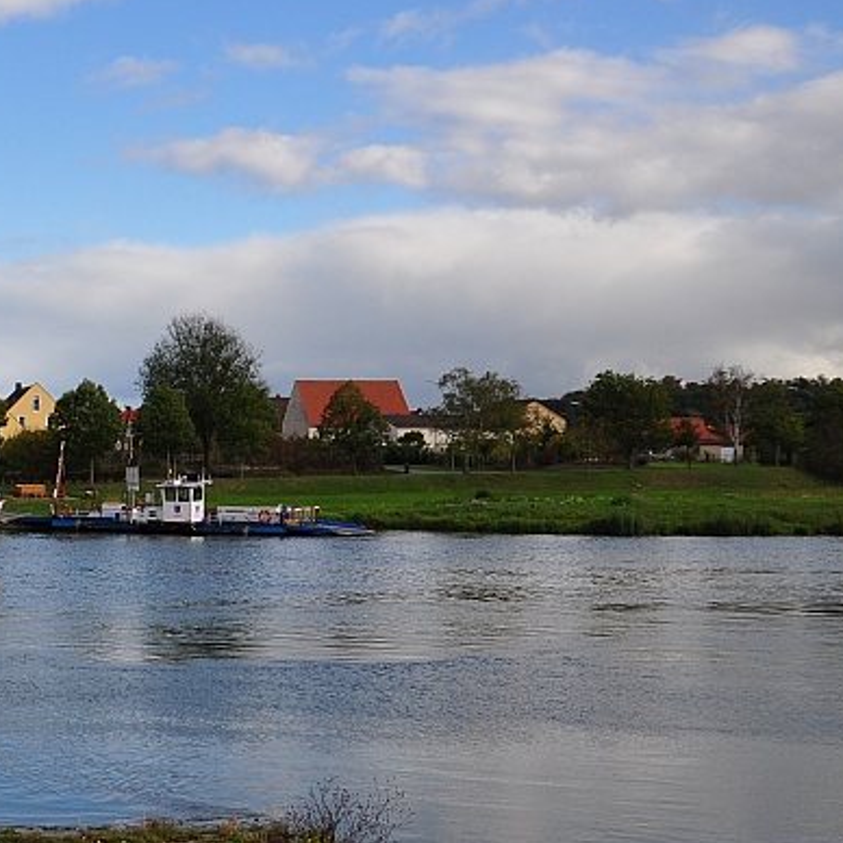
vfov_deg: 29.0
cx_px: -196
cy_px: 524
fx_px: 1626
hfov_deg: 25.7
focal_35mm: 59
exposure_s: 1/400
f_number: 8
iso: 200
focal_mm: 18
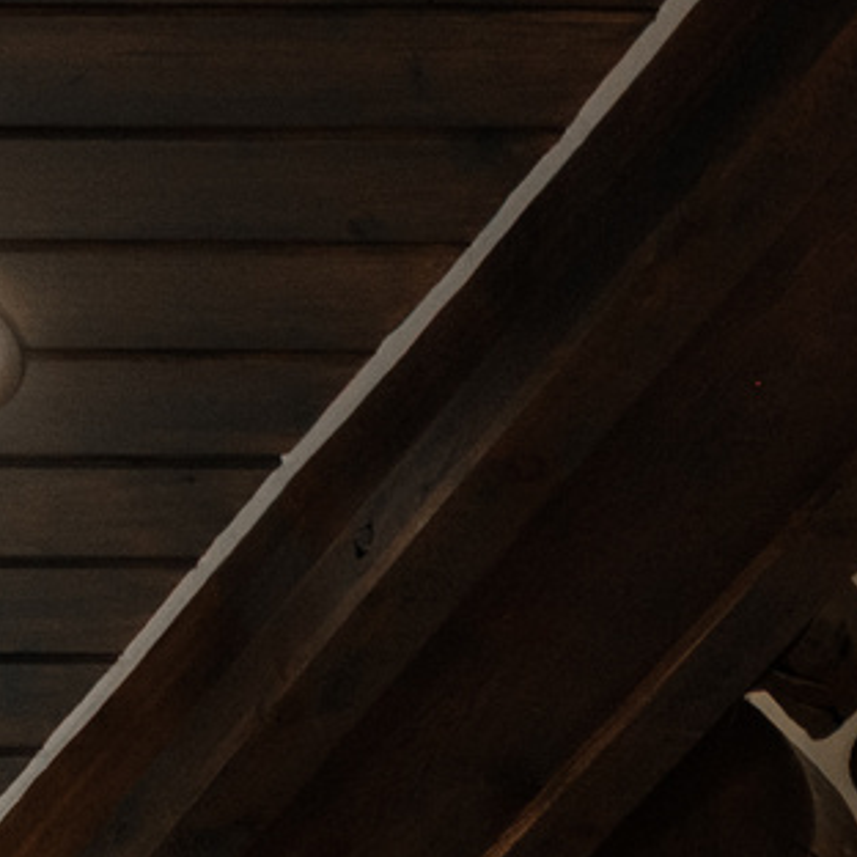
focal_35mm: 173
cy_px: 1724
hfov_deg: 9.2
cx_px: 1997
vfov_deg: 9.4
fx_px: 4846
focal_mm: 20.9
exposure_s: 1/8
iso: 400
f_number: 5.6
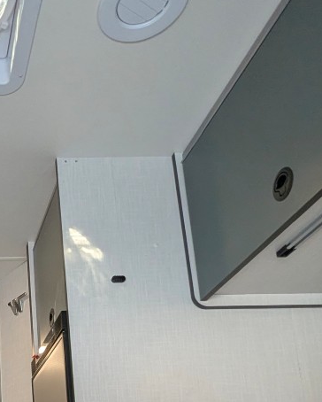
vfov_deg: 34.7
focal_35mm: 48
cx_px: -82
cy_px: 415
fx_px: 571
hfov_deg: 27.1
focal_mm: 2.35
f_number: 2.2
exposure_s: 1/111
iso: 131
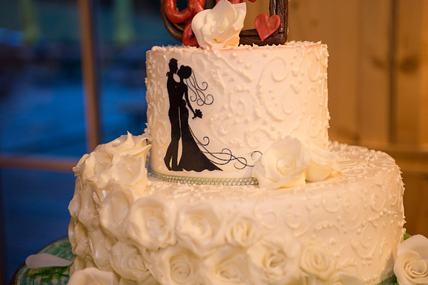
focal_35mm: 60
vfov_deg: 22.6
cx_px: 214
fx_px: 713
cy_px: 142
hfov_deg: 33.4
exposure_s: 1/60
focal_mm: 60
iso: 1000
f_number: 3.2
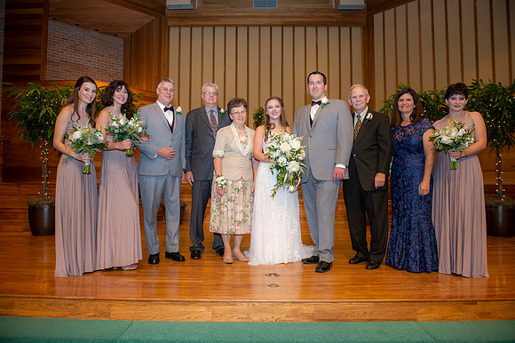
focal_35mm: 24
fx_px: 343
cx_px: 258
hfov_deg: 73.8
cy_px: 172
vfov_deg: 53.1
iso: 800
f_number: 3.5
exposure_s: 1/160
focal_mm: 24
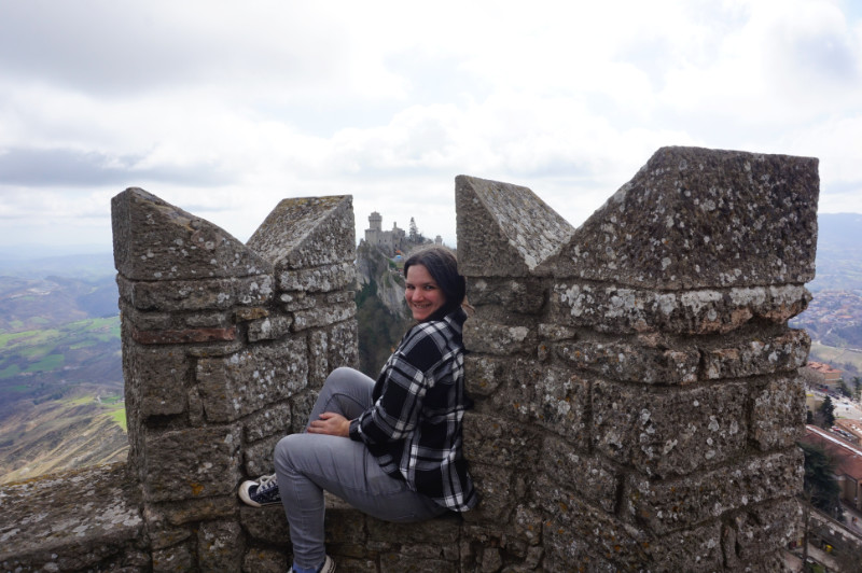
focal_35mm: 24
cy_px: 286
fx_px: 574
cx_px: 431
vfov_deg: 53.1
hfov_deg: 73.8
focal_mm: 16
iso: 100
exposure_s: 1/80
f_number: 14
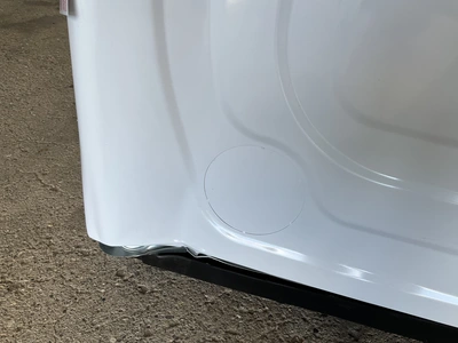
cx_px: 229
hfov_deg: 61.7
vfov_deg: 48.2
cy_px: 172
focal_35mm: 29
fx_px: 384
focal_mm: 3
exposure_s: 1/120
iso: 32
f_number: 1.8
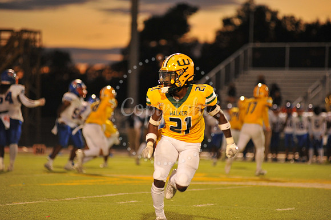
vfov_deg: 6.9
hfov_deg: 10.3
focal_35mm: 200
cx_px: 166
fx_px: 1838
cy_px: 110
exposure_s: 1/250
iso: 2000
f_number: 3.2
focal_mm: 200
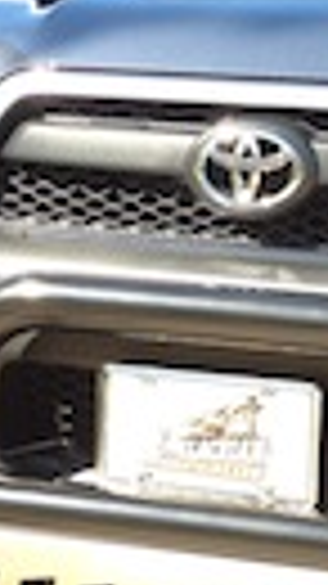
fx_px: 2276
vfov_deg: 14.6
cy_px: 169
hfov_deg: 8.1
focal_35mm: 147
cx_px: 436
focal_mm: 4.28
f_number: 2.4
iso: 64
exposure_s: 1/280
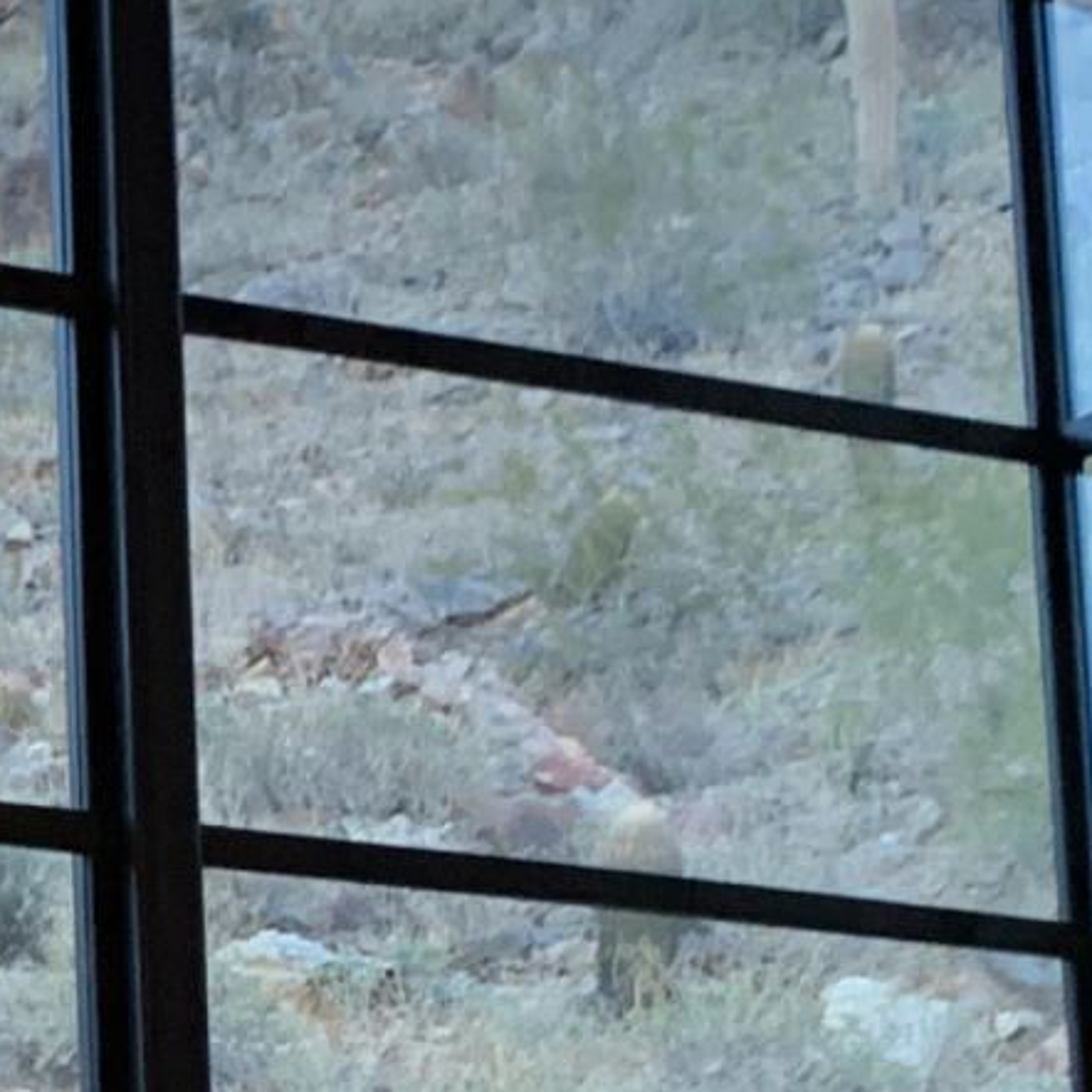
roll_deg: +0.8
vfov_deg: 11.0
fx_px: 5568
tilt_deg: +9.2
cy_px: 1351
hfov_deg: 10.6
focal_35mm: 156
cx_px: -791
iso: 125
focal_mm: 4.25
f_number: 1.8
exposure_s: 1/60
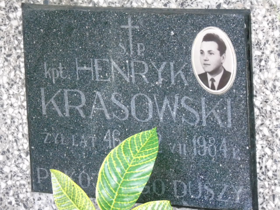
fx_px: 1715
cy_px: 105
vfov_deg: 7.0
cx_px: 140
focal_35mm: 212
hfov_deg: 9.3
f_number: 4.7
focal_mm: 38
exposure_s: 1/50
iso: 800
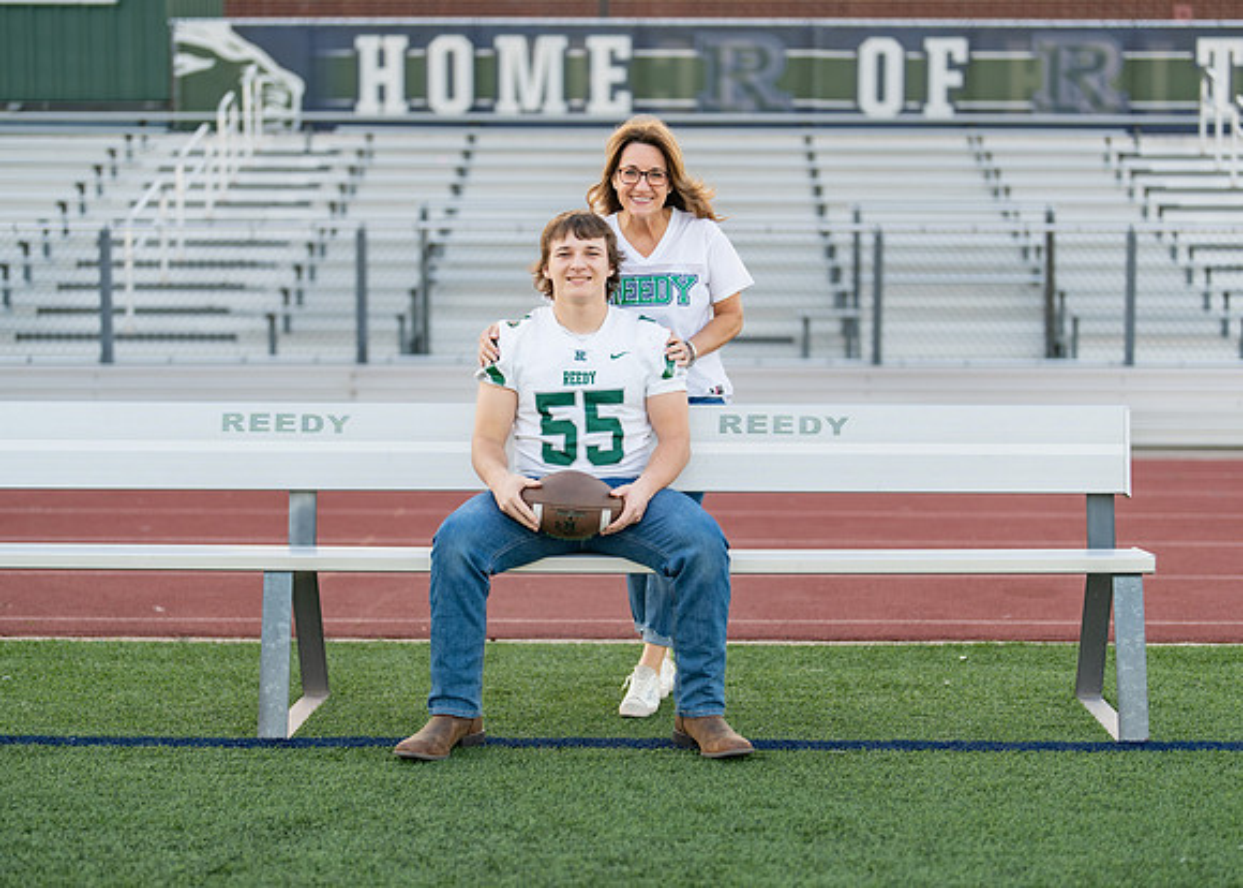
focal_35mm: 60
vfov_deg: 23.8
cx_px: 633
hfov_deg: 32.8
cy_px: 448
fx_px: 2109
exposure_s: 1/800
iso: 100
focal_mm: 50
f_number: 1.2
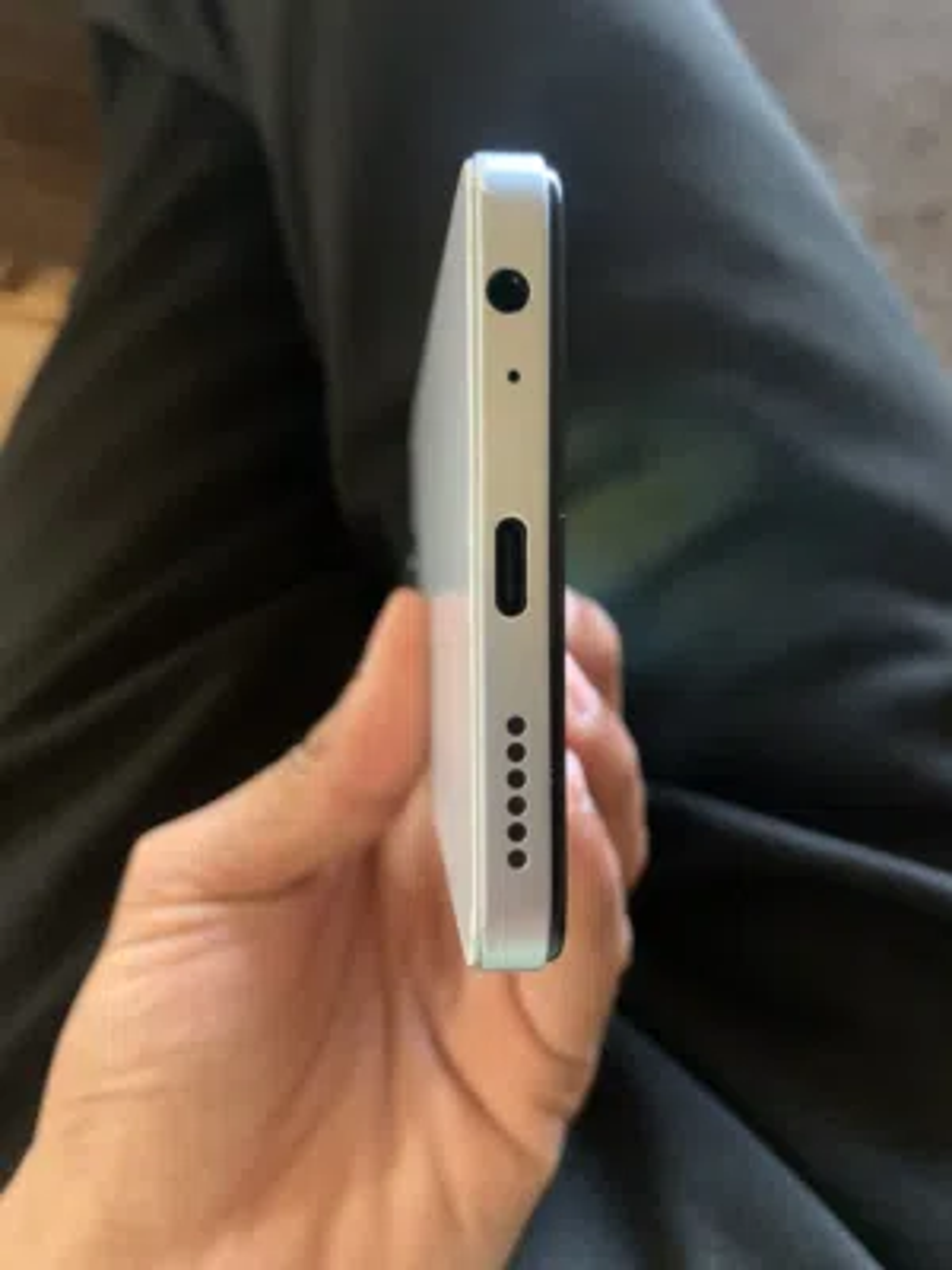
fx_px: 953
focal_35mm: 26
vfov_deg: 67.3
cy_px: 635
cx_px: 476
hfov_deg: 53.1
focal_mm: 4.25
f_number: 1.8
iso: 640
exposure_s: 1/30
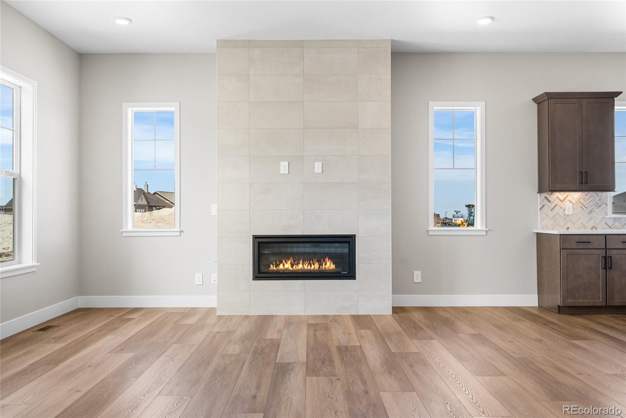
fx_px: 539
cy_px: 209
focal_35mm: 31
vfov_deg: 42.3
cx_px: 313
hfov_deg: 60.3
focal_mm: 31
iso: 200
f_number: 8
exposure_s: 1/400
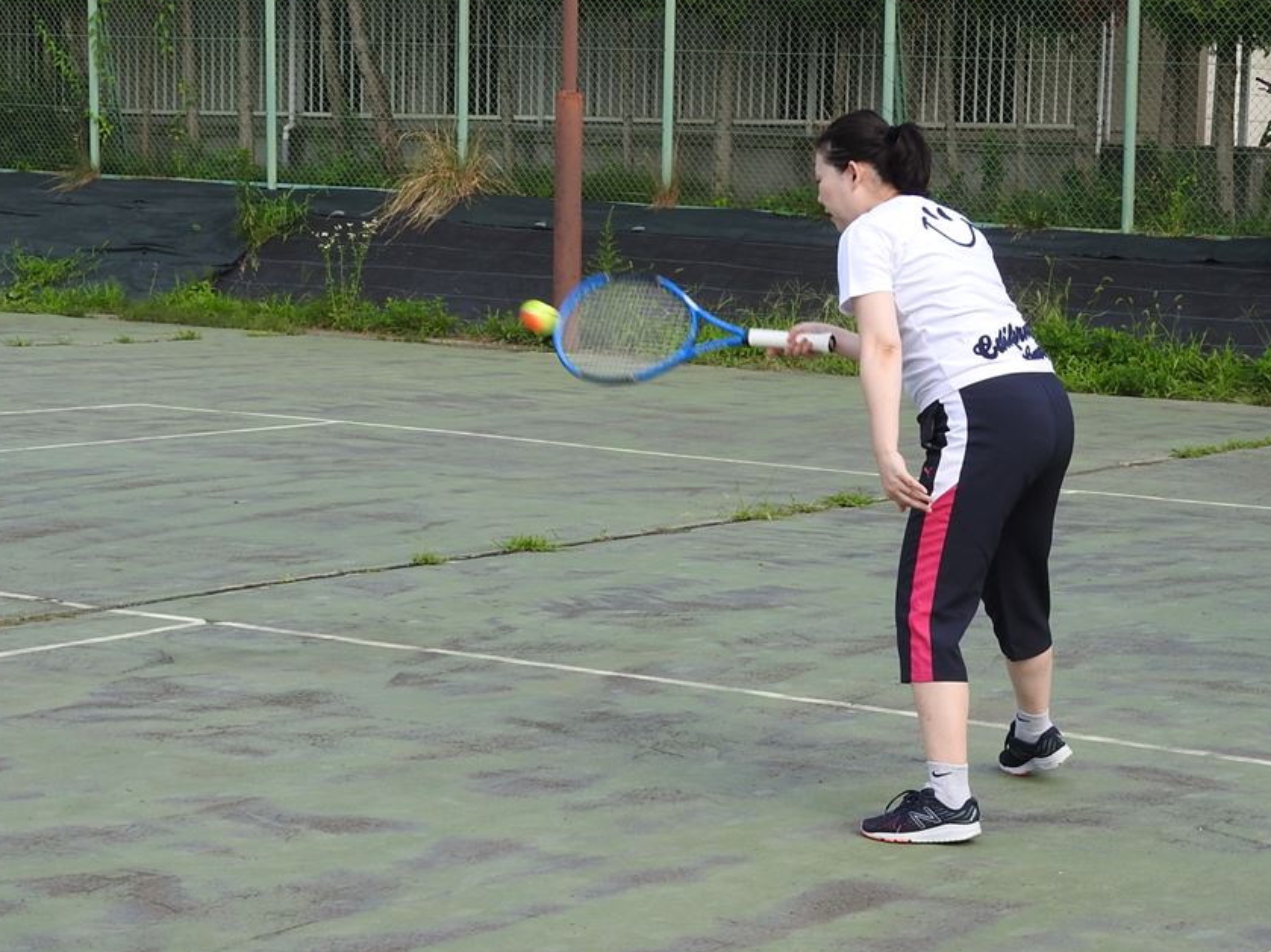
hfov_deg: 22.2
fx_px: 3231
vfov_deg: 16.8
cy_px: 599
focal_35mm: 88
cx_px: 792
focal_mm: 11.6
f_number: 4.2
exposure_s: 1/160
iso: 100
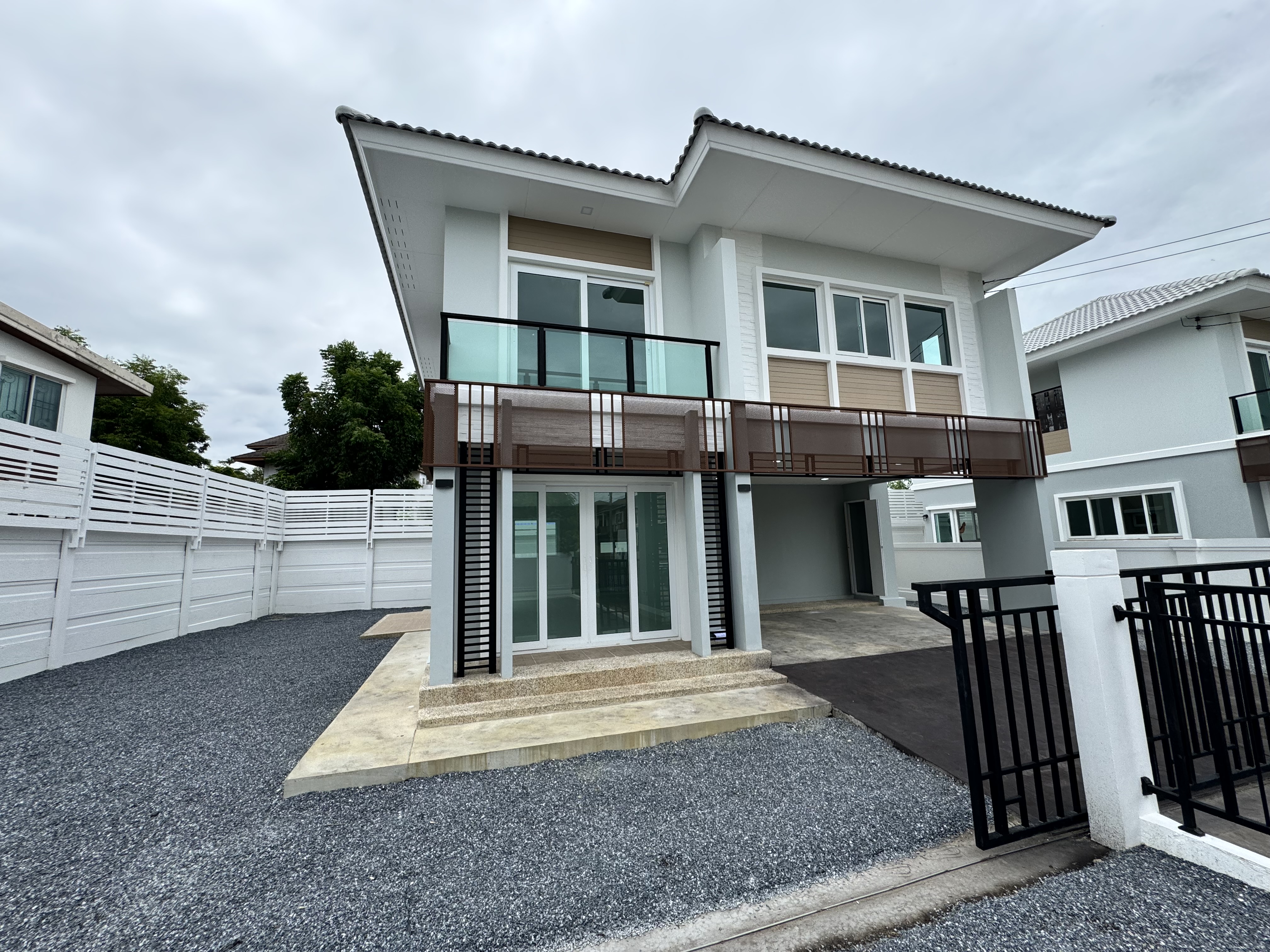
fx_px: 514
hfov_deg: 102.1
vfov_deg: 85.7
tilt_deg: +9.0
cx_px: 635
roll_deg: +2.2
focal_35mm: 14
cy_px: 476
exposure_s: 1/1160
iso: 50
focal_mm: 2.22
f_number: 2.2
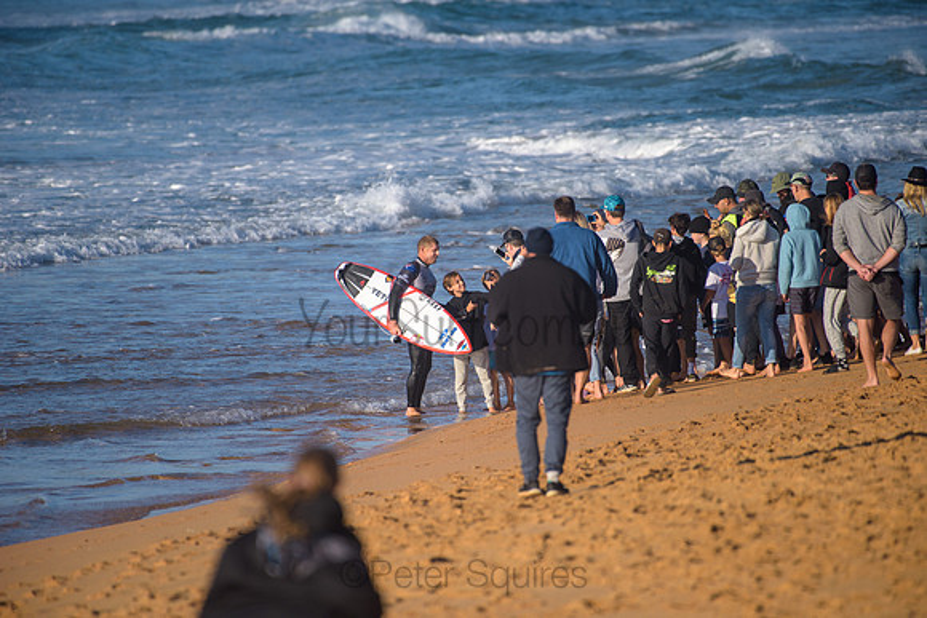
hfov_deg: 4.1
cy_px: 309
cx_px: 464
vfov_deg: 2.8
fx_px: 12877
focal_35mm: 500
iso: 280
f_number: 5.6
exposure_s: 1/2000
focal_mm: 500
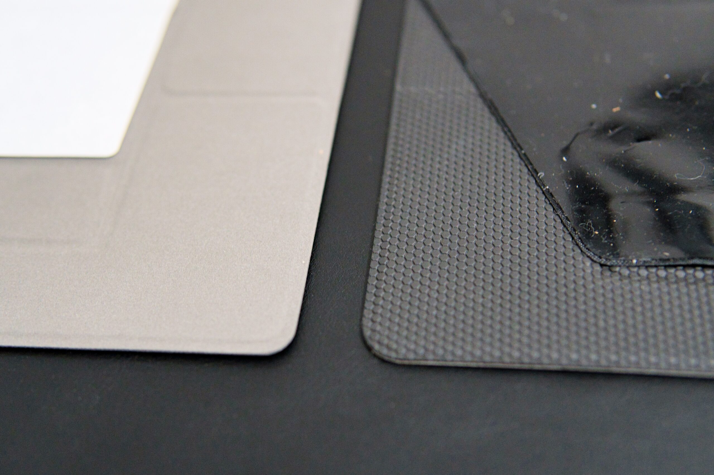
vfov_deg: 29.8
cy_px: 238
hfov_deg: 43.6
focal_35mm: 45
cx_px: 357
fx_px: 892
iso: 2000
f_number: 2.8
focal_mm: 30
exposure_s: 1/40
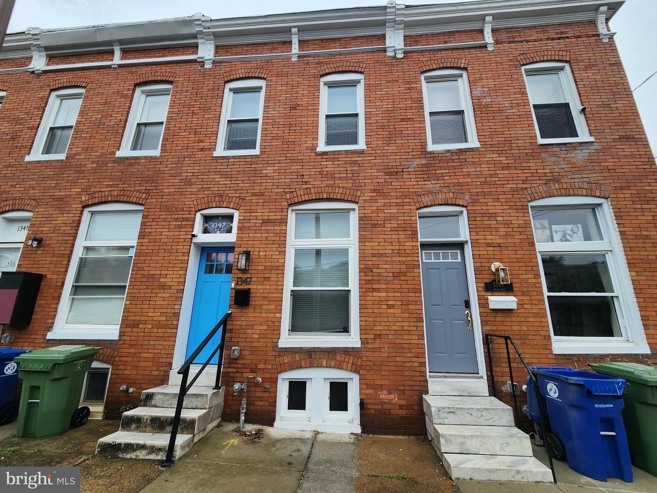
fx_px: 247
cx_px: 328
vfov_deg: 89.9
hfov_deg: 106.2
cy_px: 246
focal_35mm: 13
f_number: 2.2
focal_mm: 2.2
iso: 50
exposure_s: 1/462
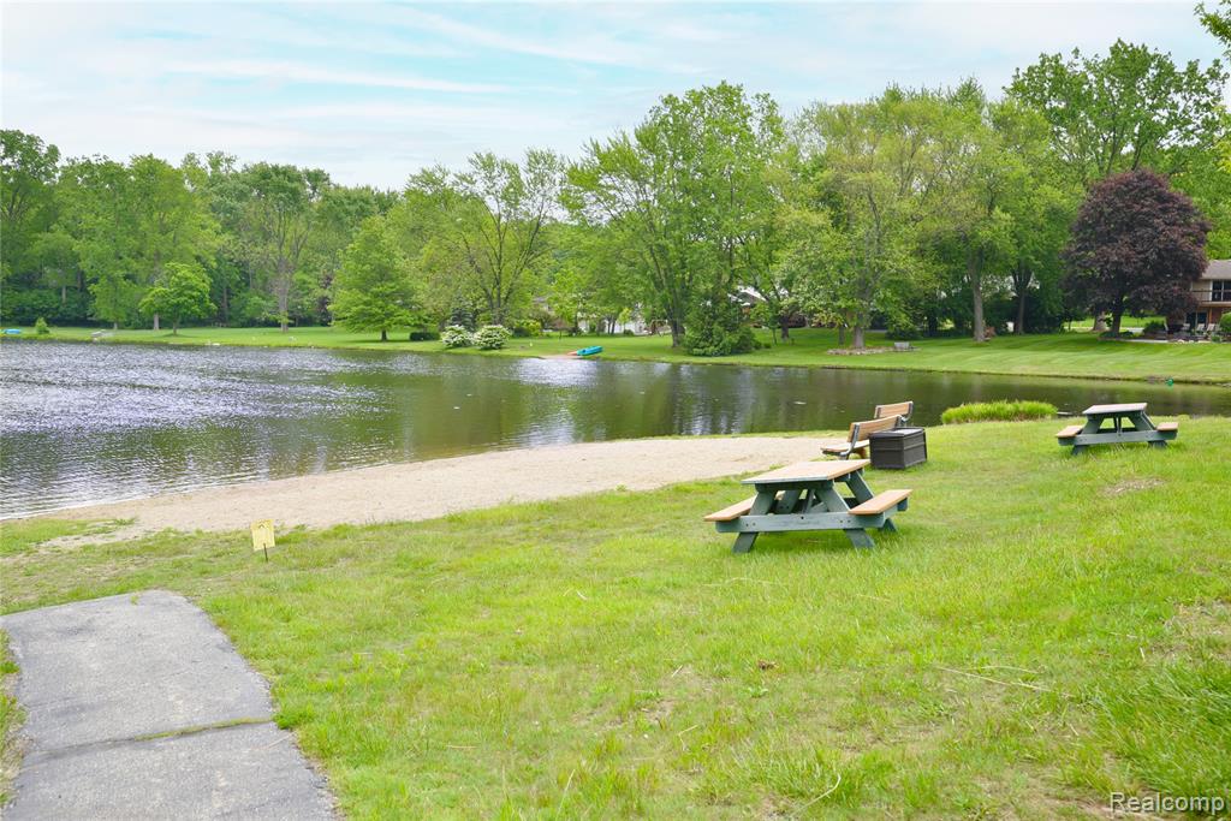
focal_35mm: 32
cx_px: 616
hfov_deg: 58.7
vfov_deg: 41.1
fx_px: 1094
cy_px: 410
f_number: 7.1
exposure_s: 1/200
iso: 320
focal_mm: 32
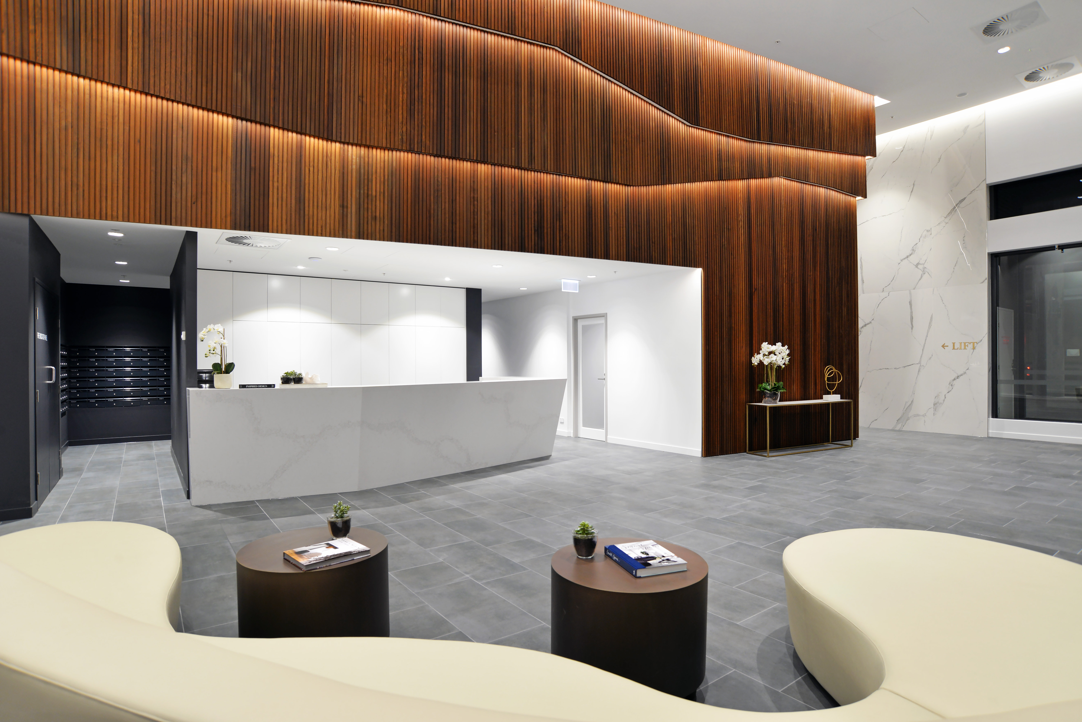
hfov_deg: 90.0
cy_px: 361
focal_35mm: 18
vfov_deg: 67.4
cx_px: 541
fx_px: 541
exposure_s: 1/6
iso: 400
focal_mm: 18
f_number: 8
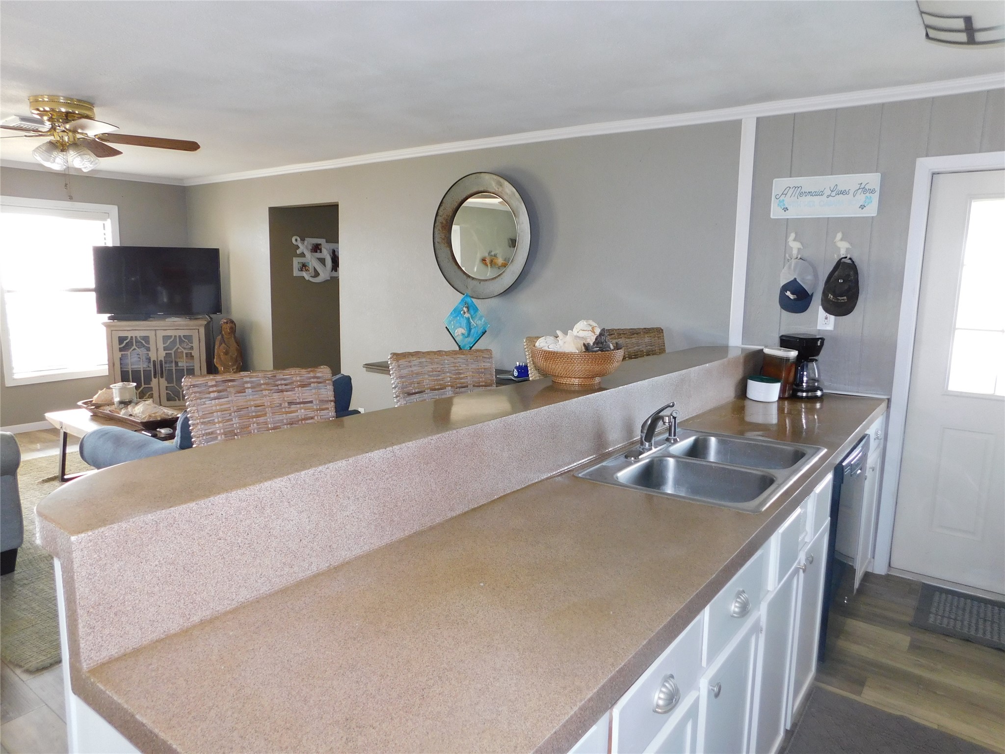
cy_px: 377
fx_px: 668
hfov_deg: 73.9
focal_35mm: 23
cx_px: 502
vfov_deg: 58.9
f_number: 3
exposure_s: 1/30
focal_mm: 4
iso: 200
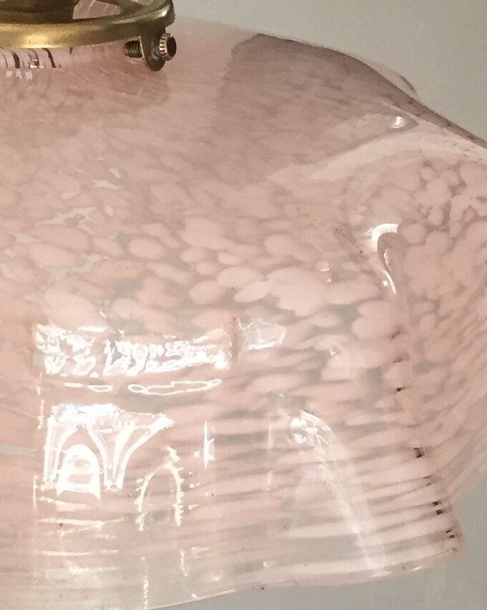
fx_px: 1965
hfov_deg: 14.0
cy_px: 152
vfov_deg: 17.5
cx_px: 91
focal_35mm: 109
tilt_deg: -20.5
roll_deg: -3.0
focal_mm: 4.15
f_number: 2.2
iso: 64
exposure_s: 1/33
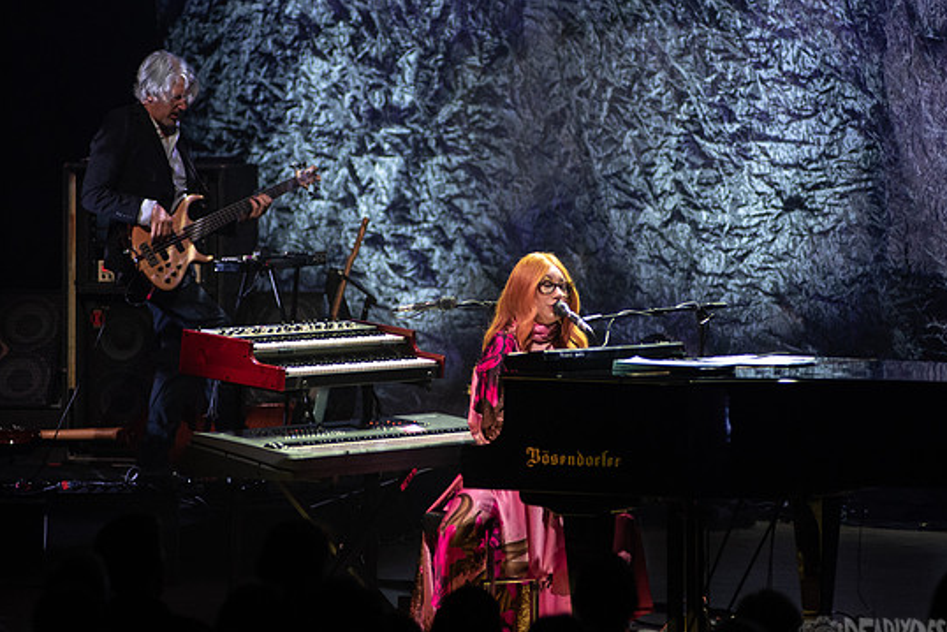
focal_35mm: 278
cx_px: 496
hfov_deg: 7.4
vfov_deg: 4.9
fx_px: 7314
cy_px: 241
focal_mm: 200
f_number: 3.2
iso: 2000
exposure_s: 1/320
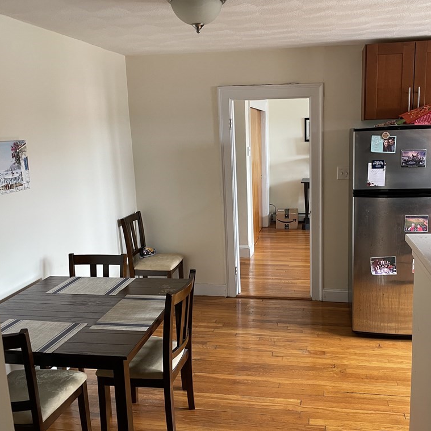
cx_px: 260
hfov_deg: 52.2
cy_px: 215
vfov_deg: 52.5
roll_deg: +1.5
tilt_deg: -9.4
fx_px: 437
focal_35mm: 31
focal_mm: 4.2
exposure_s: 1/77
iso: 125
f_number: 1.6
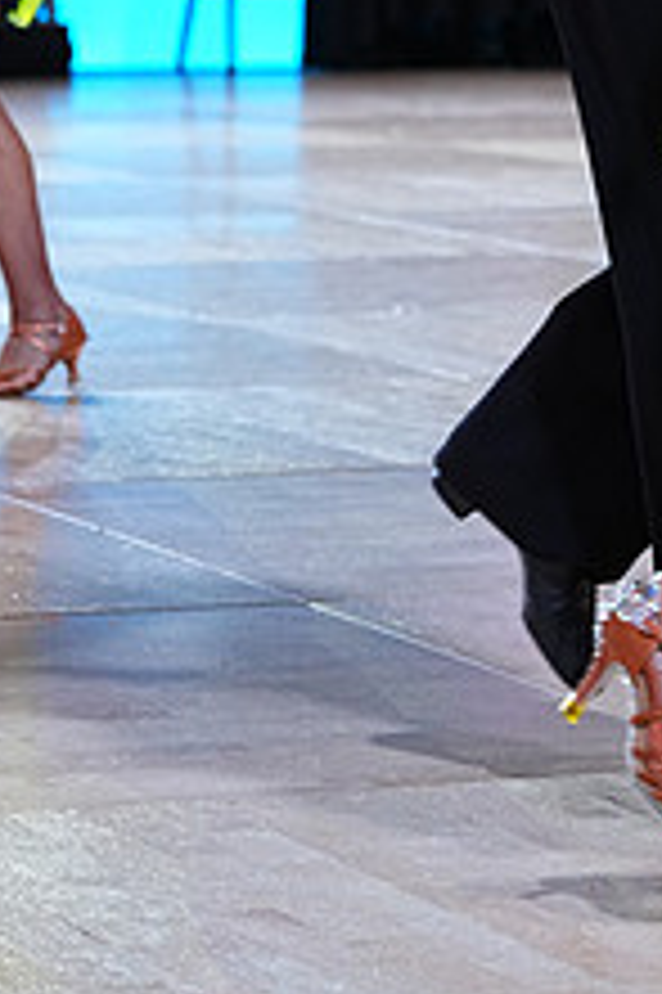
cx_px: 727
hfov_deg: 6.7
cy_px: -270
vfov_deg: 9.9
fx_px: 5663
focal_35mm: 205
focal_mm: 78
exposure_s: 1/500
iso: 1250
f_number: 4
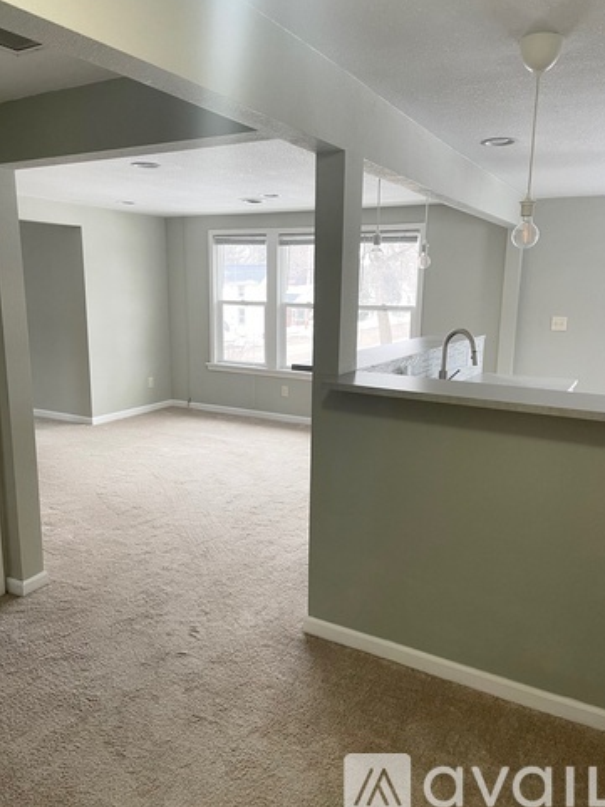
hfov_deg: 51.4
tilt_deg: -11.2
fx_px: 629
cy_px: 401
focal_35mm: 27
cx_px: 301
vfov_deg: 65.3
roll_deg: -1.0
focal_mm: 5.1
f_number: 1.6
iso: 80
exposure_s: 1/60
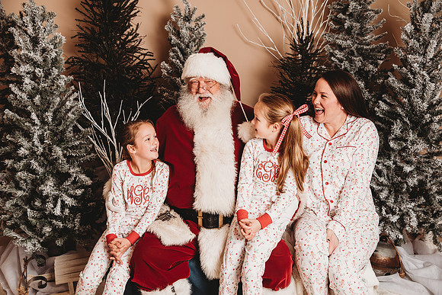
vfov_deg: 35.1
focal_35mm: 38
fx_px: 467
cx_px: 221
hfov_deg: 50.7
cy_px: 148
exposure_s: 1/160
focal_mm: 38
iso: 100
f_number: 4
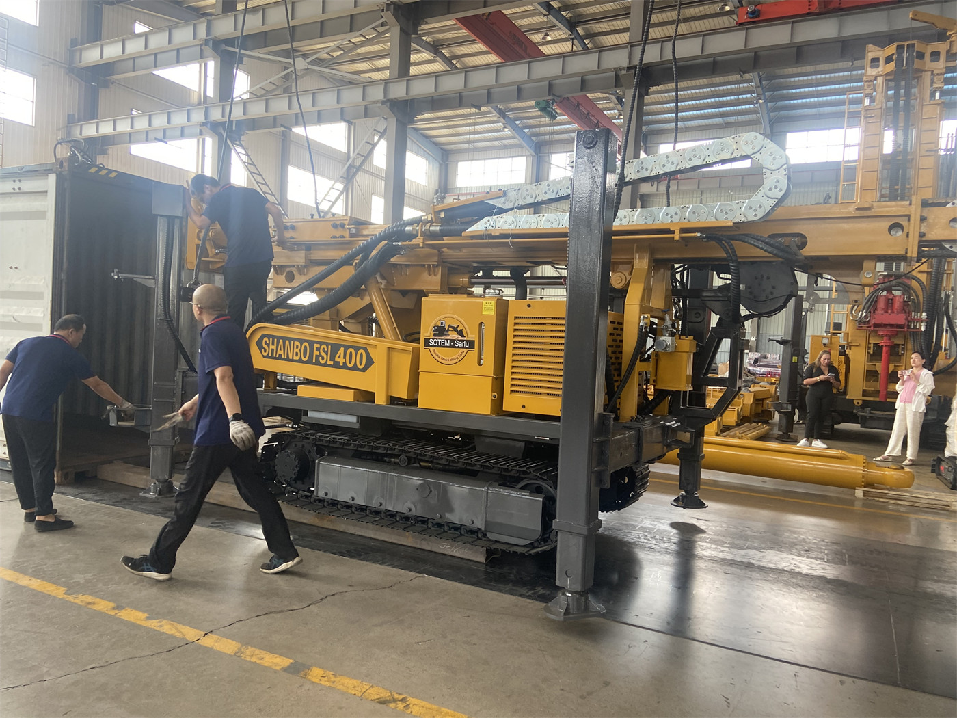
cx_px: 478
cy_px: 359
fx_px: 719
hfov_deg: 67.3
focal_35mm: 26
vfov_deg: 53.1
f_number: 1.8
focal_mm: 4.25
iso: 100
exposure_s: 1/121
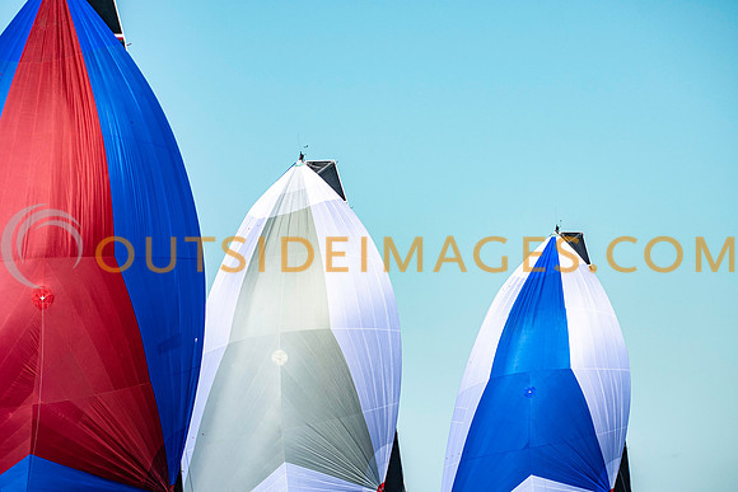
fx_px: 7381
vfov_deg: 3.8
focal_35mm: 360
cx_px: 369
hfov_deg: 5.7
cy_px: 246
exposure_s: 1/3200
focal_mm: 240
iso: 320
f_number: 5
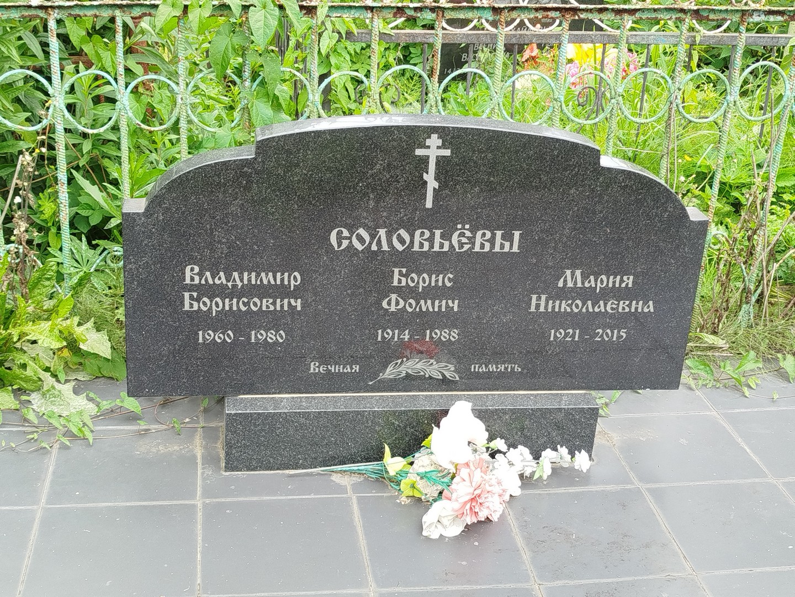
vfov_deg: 30.3
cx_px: 398
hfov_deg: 39.7
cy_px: 298
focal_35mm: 48
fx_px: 1102
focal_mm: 5.31
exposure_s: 1/100
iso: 64
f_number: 1.7
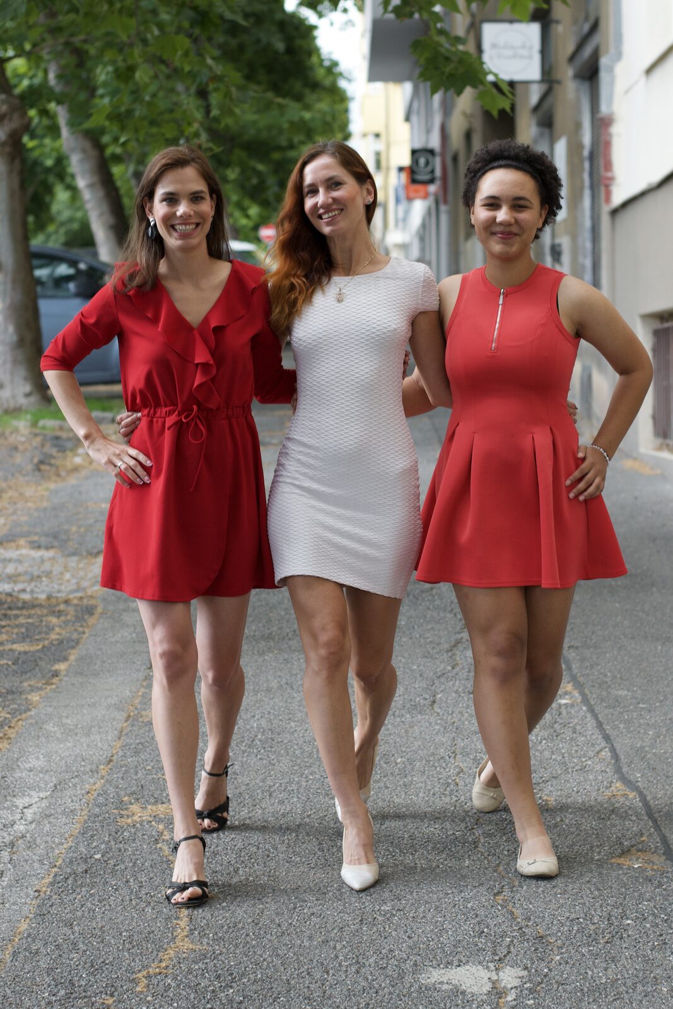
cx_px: 336
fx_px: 2103
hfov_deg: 18.2
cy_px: 504
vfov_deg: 27.0
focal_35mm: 75
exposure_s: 1/400
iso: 400
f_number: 2.8
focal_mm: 50
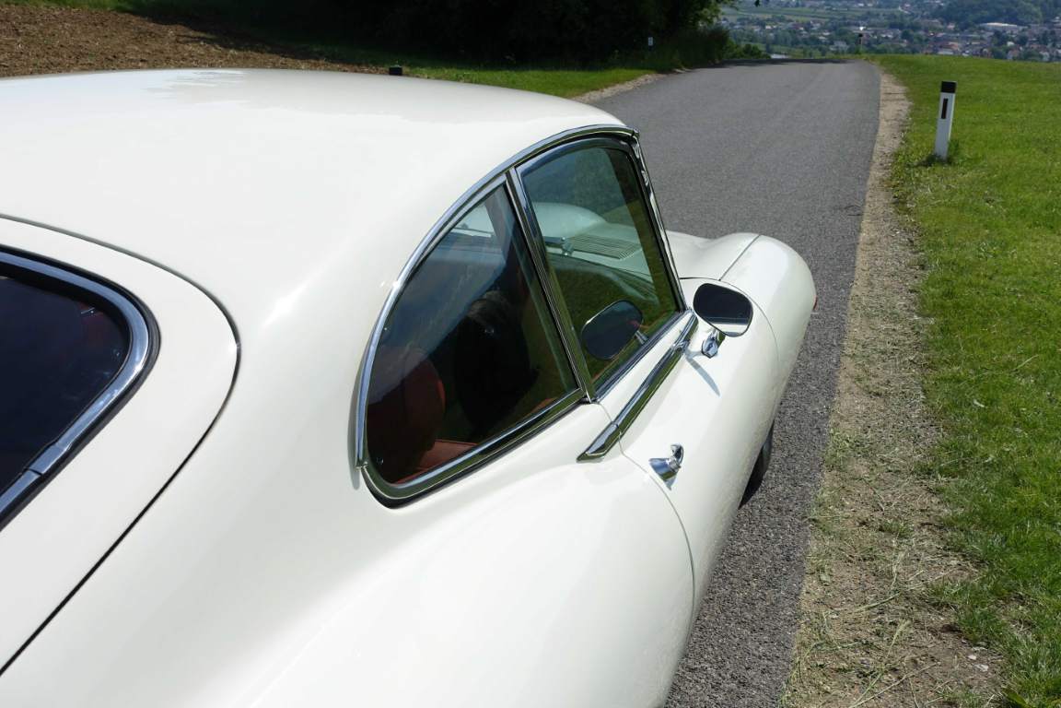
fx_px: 1326
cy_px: 354
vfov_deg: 29.9
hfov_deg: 43.6
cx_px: 530
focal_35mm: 45
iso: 125
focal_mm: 16.39
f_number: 6.3
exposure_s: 1/800
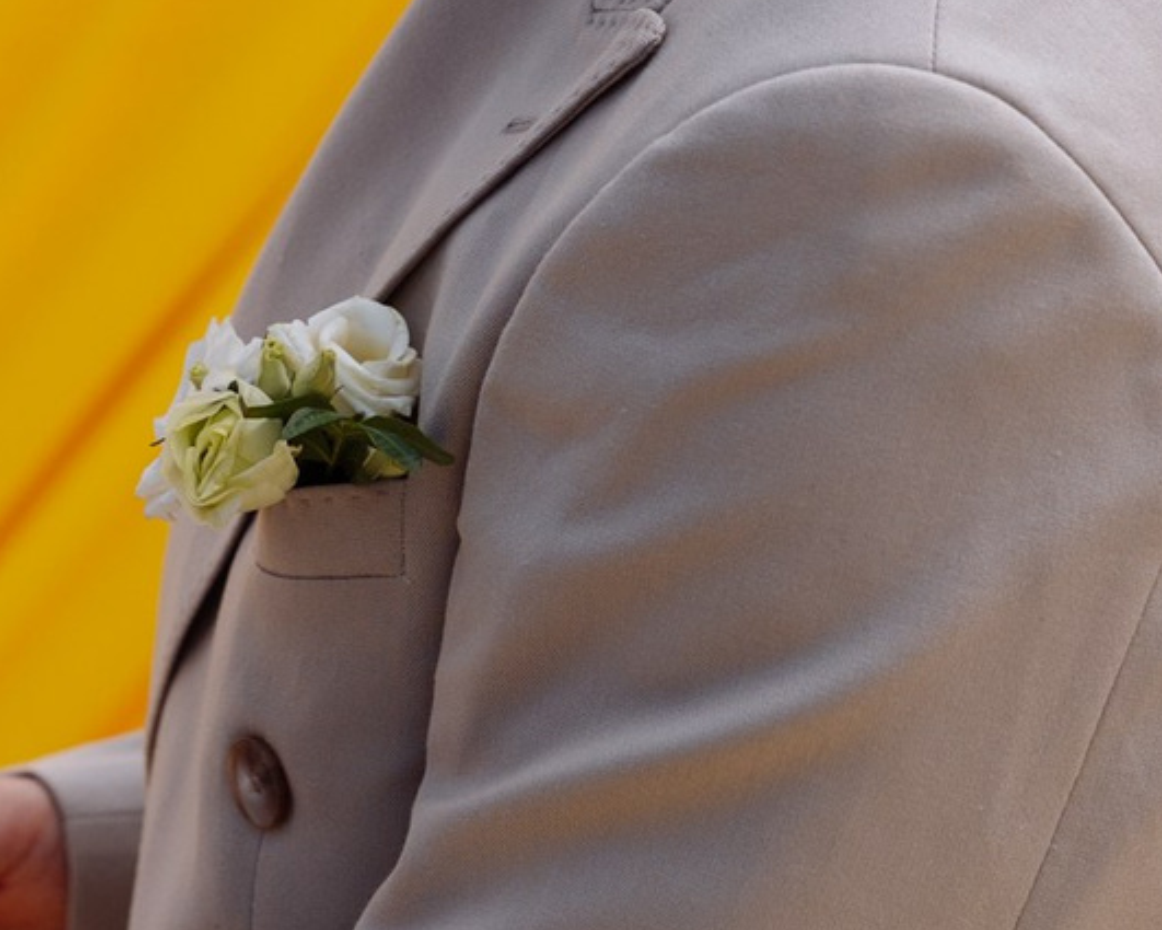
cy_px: 92
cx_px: 30
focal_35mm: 237
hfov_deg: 8.1
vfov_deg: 6.5
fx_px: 8152
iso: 125
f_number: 3.2
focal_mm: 50
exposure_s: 1/1250
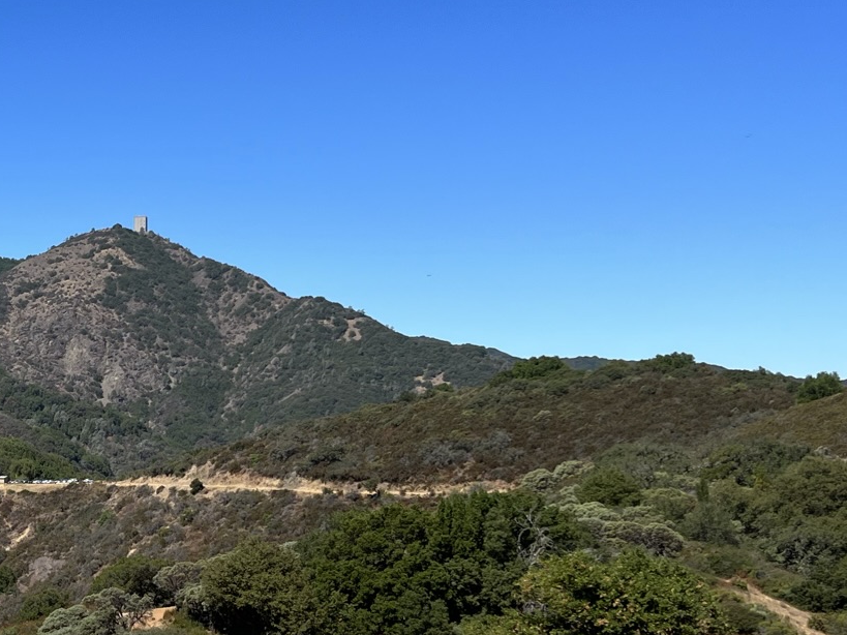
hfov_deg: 27.9
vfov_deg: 22.6
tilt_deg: +1.9
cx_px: -13
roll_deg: +0.8
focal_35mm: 65
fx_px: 1590
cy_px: 379
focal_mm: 5.7
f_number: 1.5
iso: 50
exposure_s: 1/4630
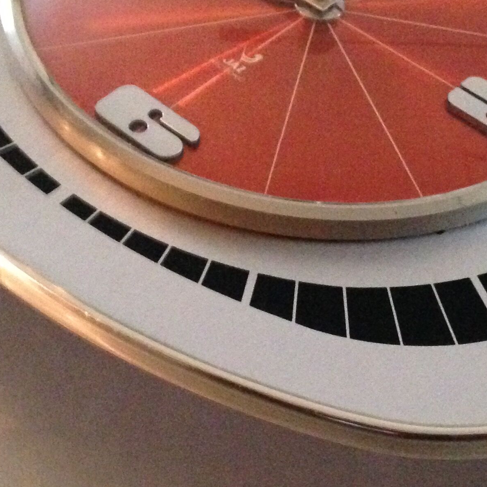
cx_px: 289
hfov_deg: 21.6
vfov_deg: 21.6
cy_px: 271
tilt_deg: -49.4
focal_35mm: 80
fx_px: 1273
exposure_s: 1/15
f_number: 2.4
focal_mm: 4.12
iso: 800
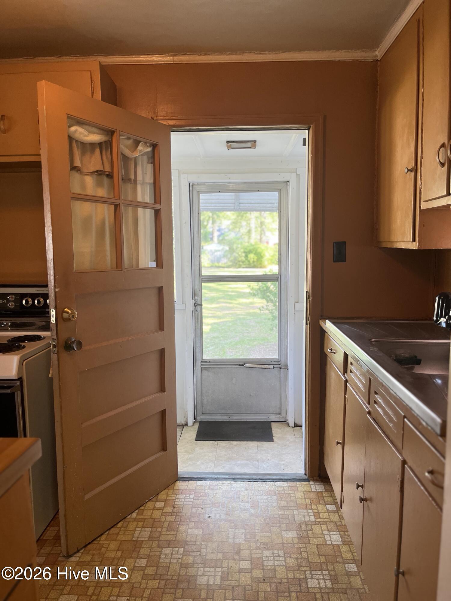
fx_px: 452
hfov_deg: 53.1
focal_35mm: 26
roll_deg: +1.3
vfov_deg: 67.3
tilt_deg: -6.8
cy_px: 300
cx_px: 226
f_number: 1.6
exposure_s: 1/60
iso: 125
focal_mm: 5.1
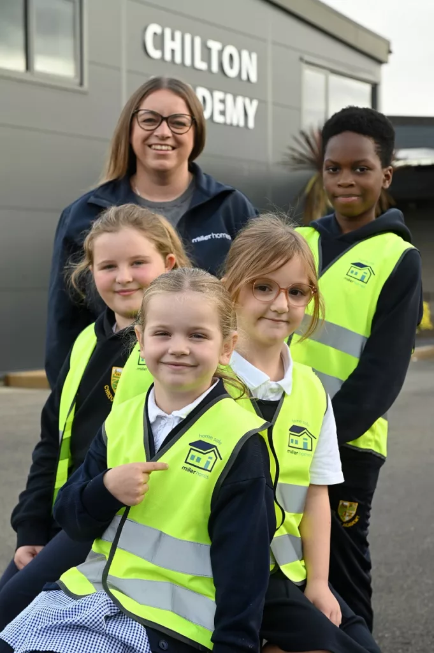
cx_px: 217
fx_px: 1268
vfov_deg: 28.9
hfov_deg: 19.4
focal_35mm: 70
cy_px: 326
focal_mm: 70
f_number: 8
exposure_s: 1/320
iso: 640
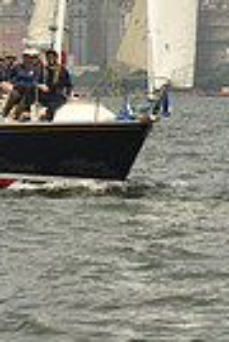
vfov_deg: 4.7
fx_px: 4101
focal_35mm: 432
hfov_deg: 3.2
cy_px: -322
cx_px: 141
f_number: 11
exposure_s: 1/640
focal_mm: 100
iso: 250
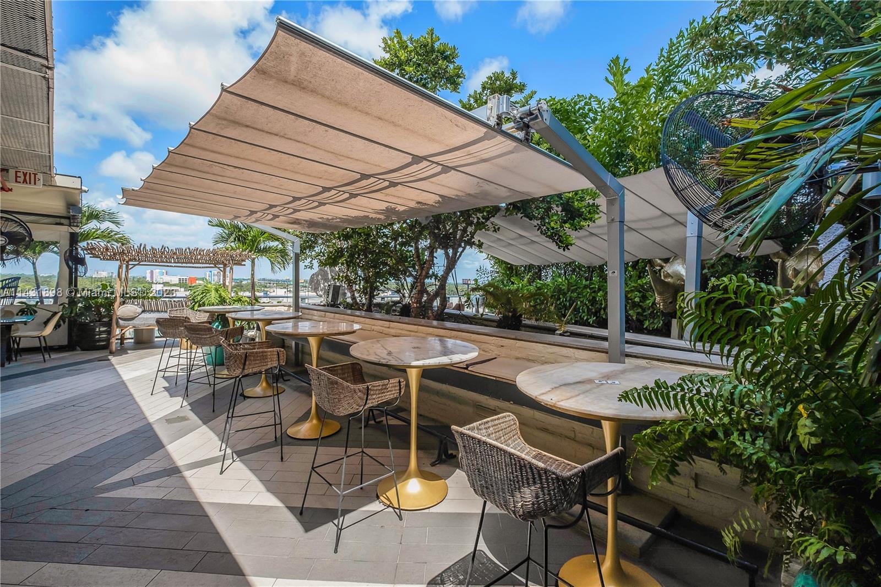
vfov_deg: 77.3
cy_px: 294
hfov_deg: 100.4
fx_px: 367
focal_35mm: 15
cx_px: 440
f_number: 8
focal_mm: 10
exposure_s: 1/500
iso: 800
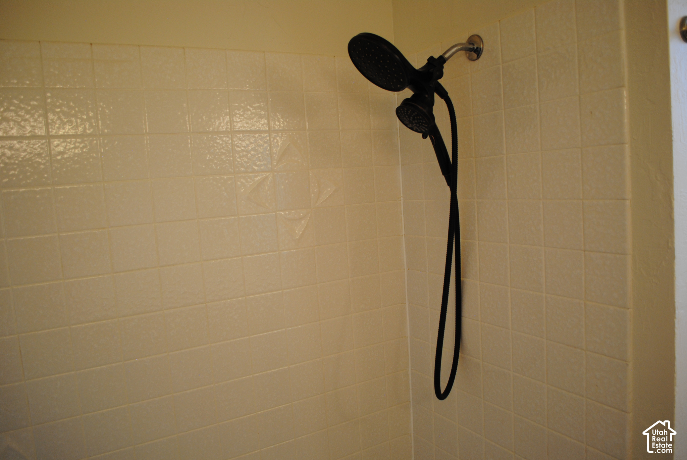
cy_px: 230
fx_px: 516
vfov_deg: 48.1
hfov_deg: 67.3
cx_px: 344
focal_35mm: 27
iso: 220
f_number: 3.5
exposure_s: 1/30
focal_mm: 18
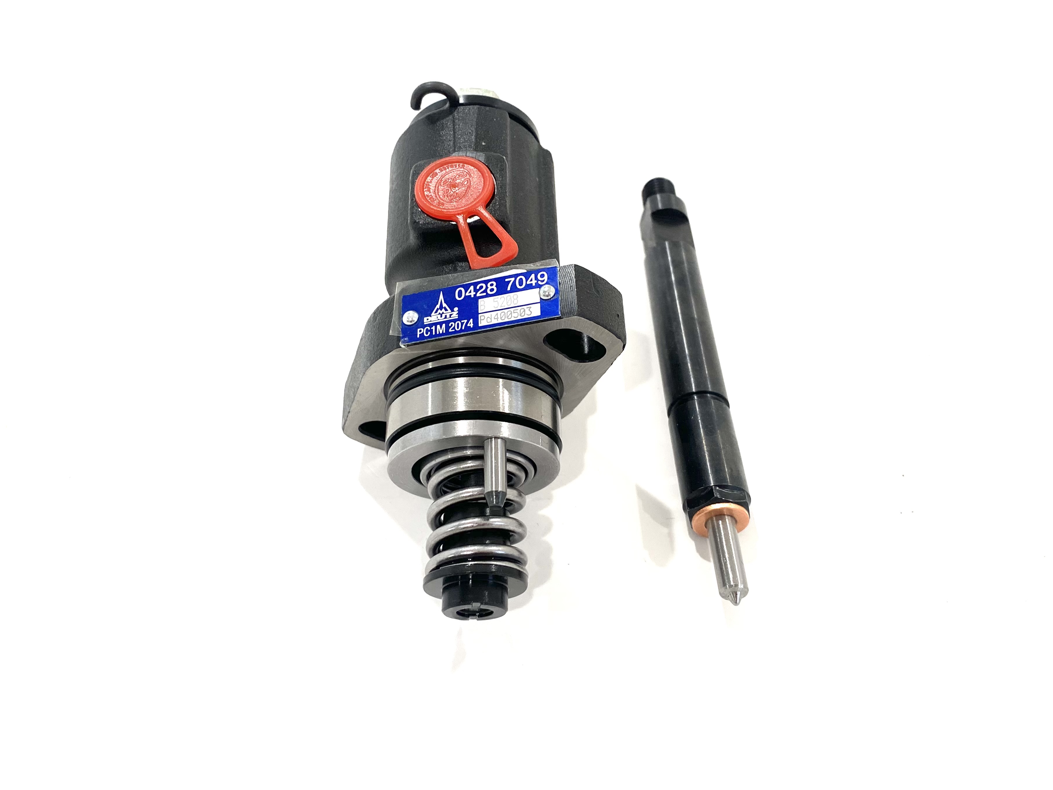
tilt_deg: -47.5
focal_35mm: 29
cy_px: 385
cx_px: 566
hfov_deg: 61.6
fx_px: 882
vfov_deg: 48.2
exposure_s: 1/120
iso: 100
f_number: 1.8
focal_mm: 4.25
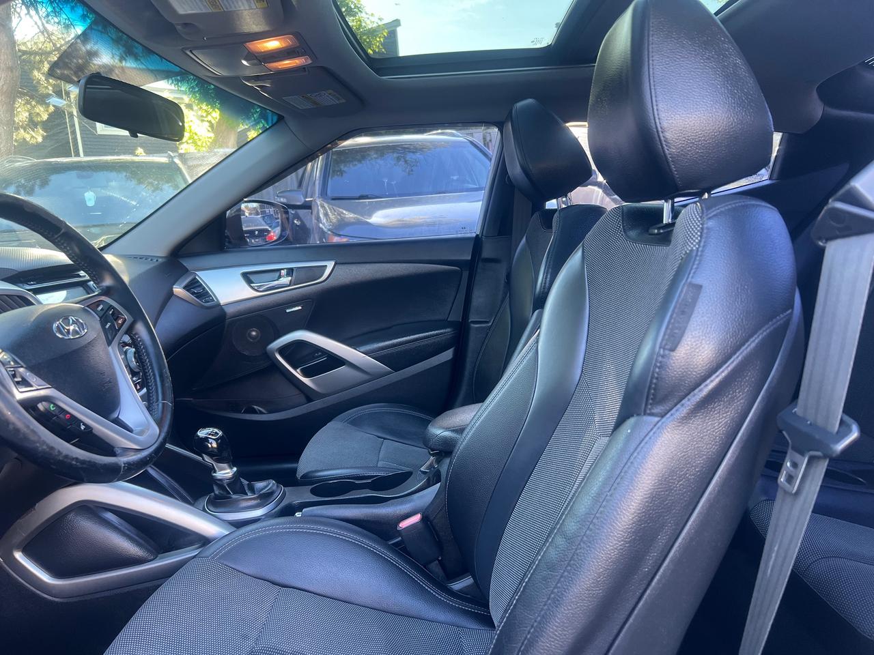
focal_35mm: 26
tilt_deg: -7.9
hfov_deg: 67.3
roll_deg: +4.9
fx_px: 656
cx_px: 437
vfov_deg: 53.1
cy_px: 328
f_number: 1.5
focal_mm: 5.7
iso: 100
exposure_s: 1/121
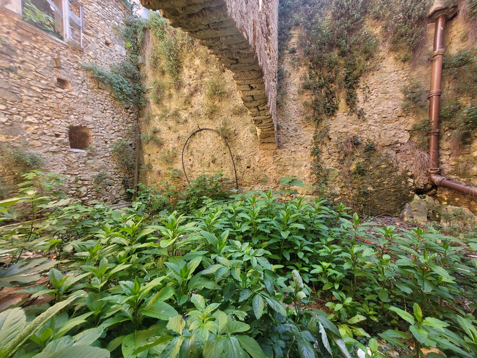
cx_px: 238
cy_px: 179
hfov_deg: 106.2
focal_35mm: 13
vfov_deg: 89.9
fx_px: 179
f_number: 2.2
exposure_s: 1/50
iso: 64
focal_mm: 1.74
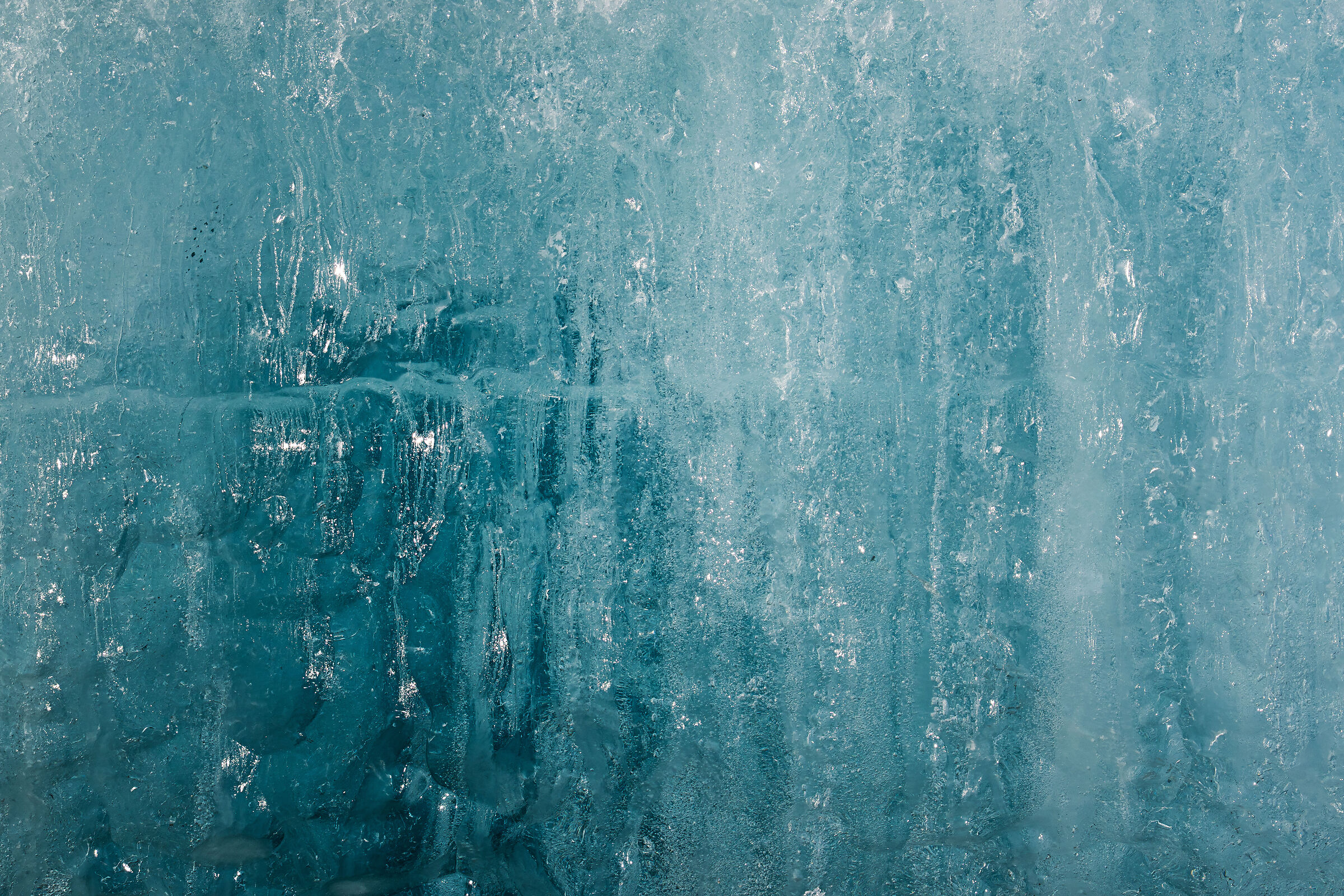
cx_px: 672
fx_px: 22398
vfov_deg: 2.3
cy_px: 448
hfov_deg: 3.4
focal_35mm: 600
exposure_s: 1/640
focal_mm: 400
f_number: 6.3
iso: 100
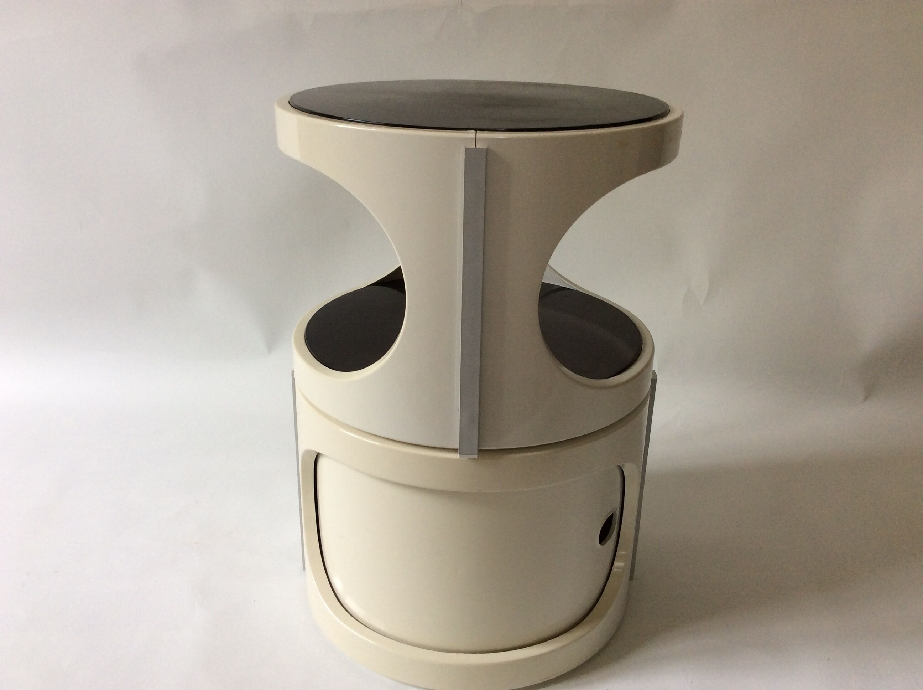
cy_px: 345
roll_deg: -0.1
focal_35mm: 32
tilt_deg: -23.0
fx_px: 852
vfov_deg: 44.1
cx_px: 462
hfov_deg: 56.9
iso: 50
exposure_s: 1/50
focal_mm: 3.3
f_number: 2.4
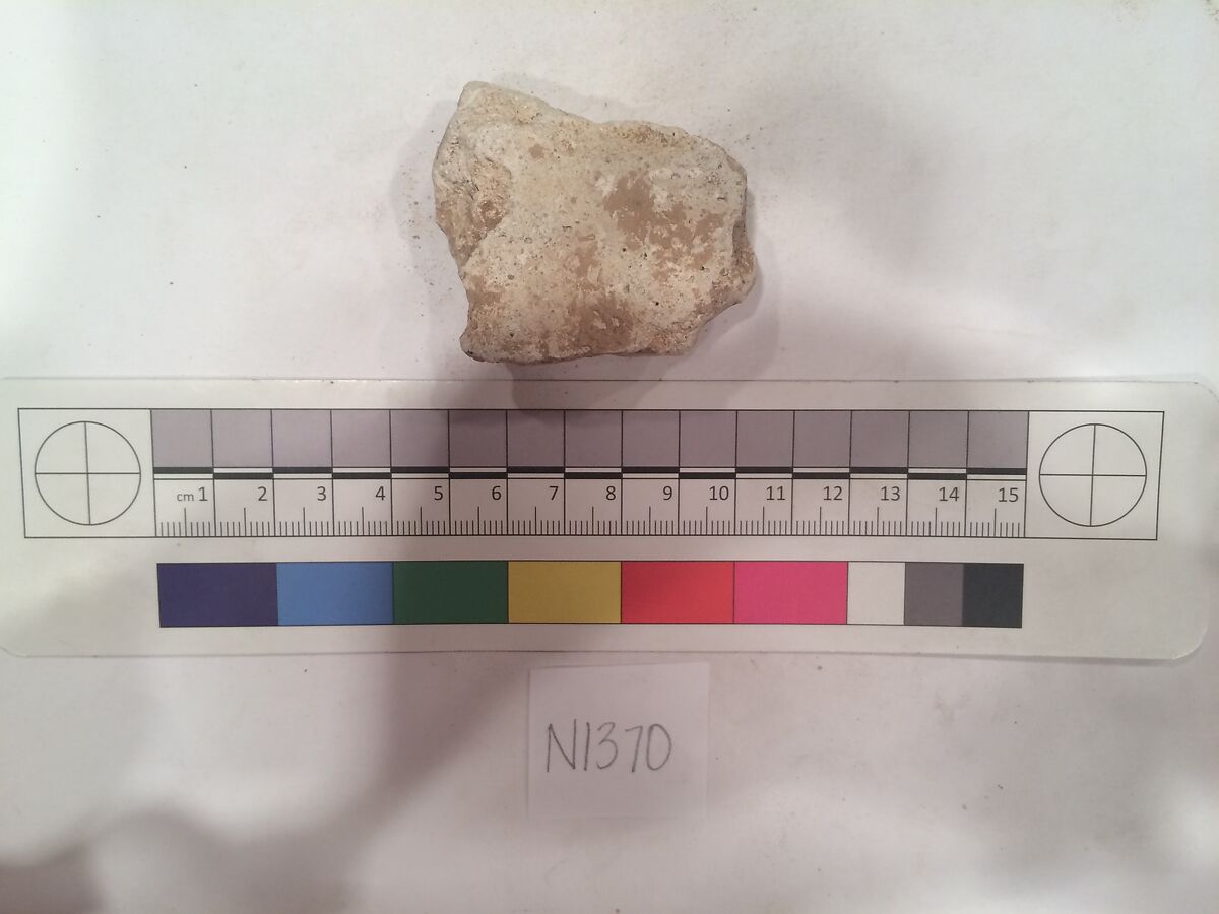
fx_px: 1021
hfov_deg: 61.7
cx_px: 610
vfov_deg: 48.2
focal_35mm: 29
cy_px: 457
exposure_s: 1/30
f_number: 2.2
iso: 40
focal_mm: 4.15
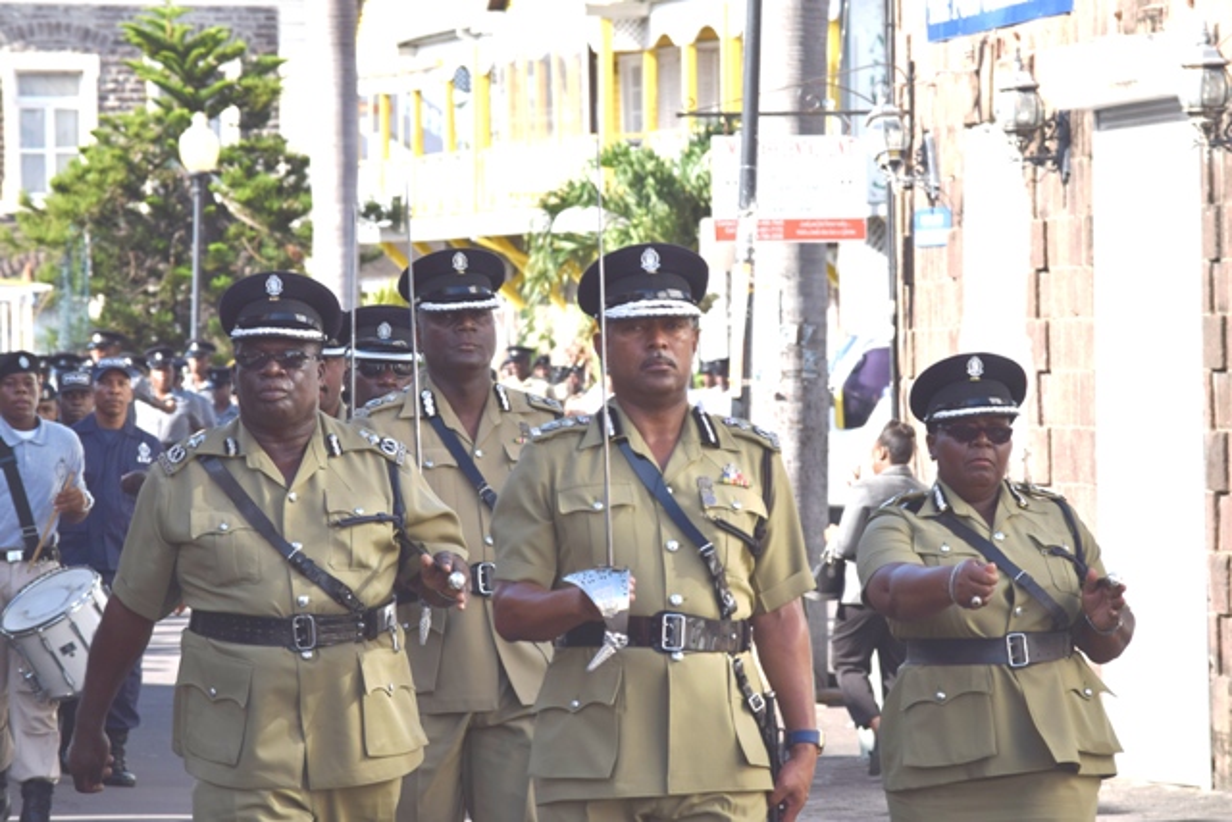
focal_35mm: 188
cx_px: 616
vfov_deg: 7.3
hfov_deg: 11.0
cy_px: 411
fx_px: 6418
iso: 100
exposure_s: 1/200
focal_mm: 125
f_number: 9
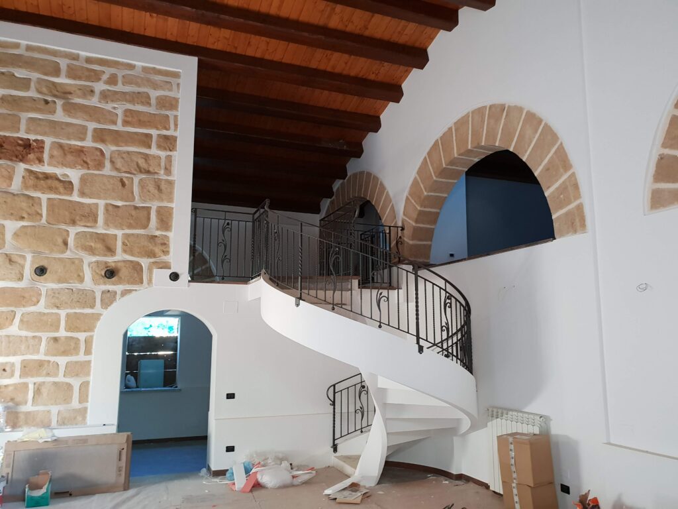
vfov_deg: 53.1
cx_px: 339
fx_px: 509
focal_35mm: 26
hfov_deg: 67.3
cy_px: 254
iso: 250
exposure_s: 1/24
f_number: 2.4
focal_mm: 4.3
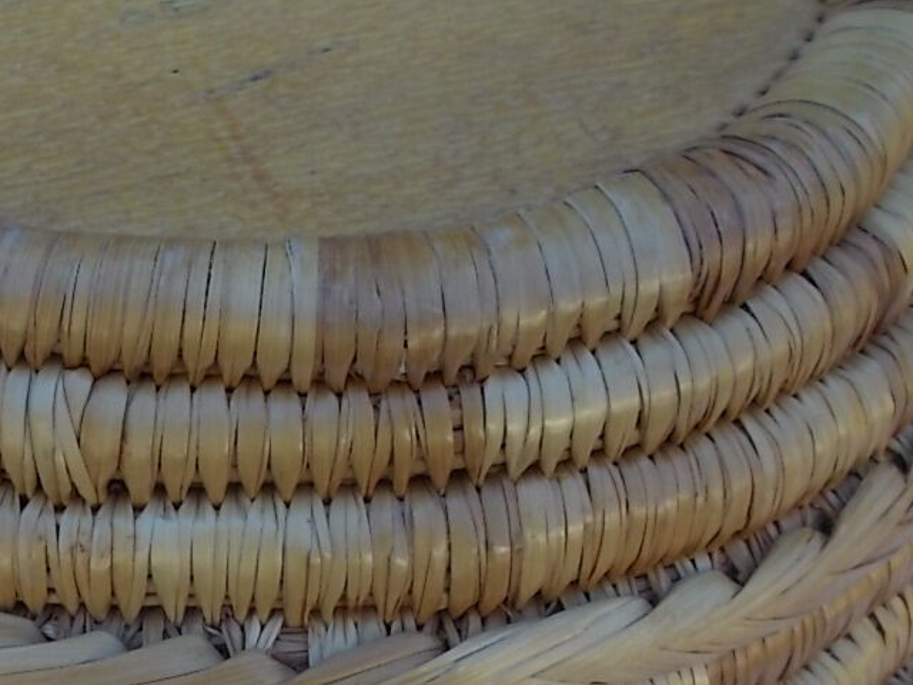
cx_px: 194
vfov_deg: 21.6
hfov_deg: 29.2
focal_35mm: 65
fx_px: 1714
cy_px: 716
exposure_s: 1/200
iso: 80
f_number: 3.2
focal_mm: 4.6
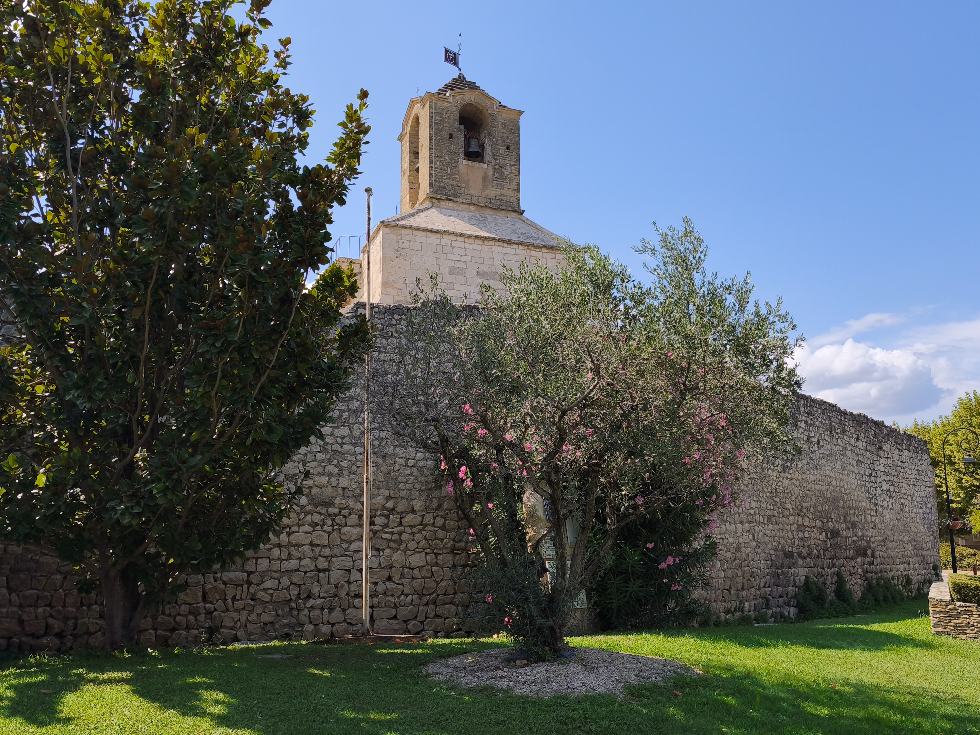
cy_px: 398
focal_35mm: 30
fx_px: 849
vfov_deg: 46.8
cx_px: 504
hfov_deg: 60.0
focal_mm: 6.57
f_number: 1.6
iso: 50
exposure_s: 1/2959
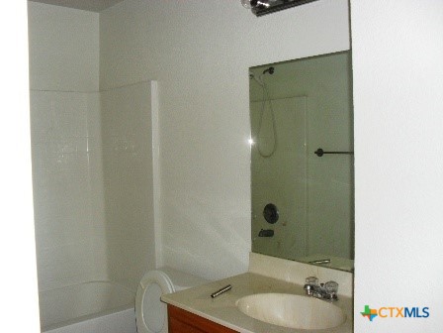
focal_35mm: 35
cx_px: 222
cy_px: 166
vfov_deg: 40.7
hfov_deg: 52.6
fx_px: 448
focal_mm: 6.3
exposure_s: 1/45
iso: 200
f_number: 3.2
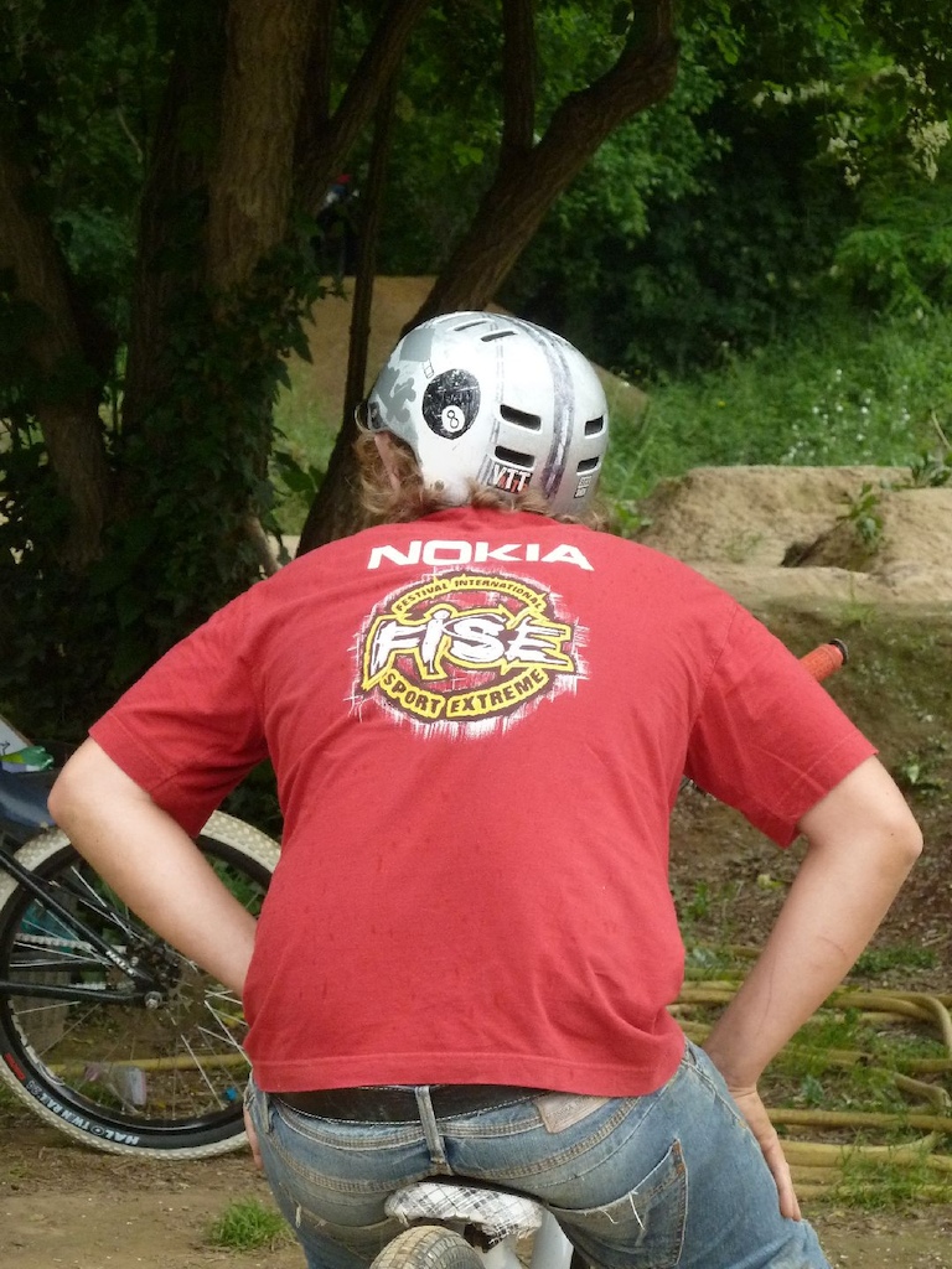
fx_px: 4694
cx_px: 476
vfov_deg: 15.4
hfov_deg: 11.6
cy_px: 634
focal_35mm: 128
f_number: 4.4
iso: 400
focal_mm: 21
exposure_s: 1/320
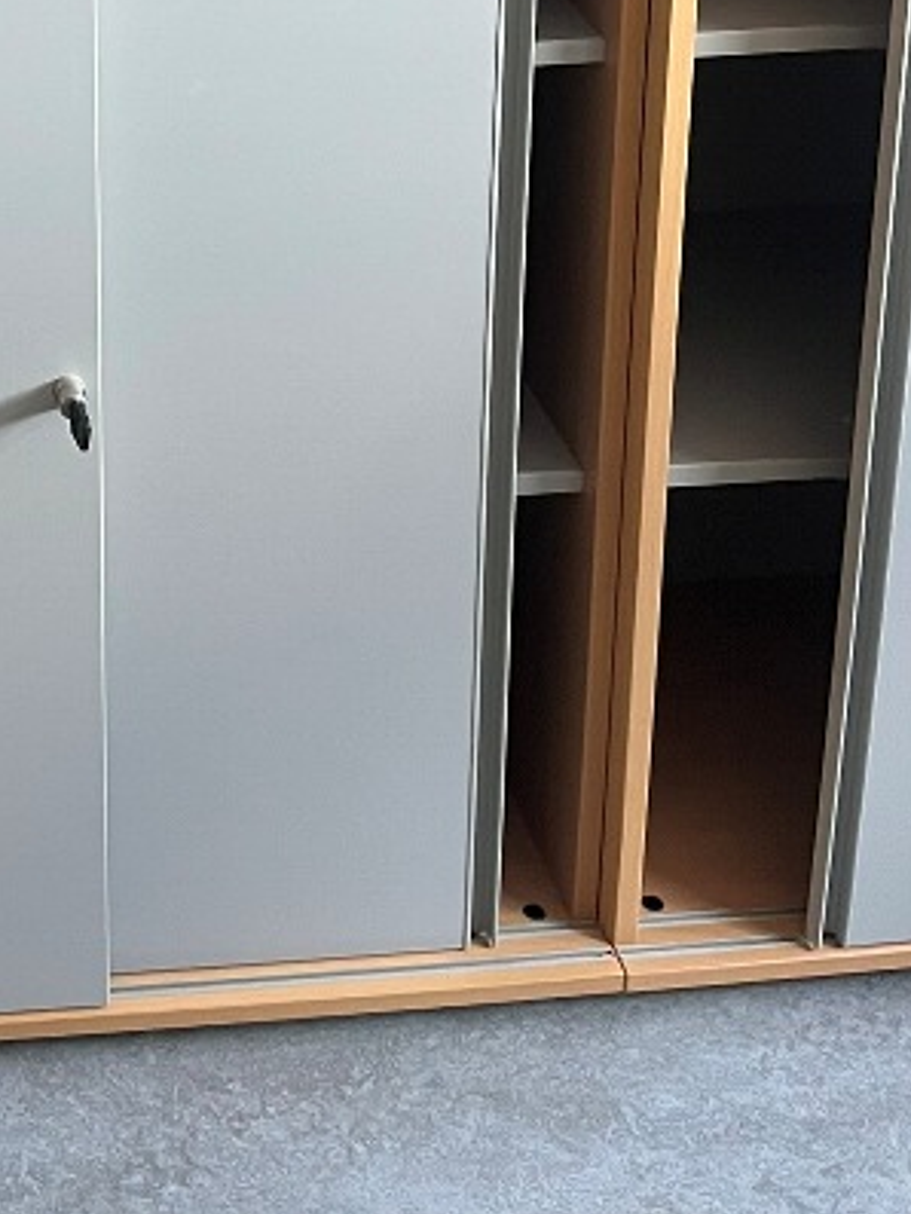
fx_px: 2350
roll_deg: +2.3
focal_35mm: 67
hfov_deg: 20.2
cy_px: -342
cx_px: -251
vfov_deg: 25.2
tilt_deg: -16.5
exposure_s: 1/50
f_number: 1.6
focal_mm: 5.1
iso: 100
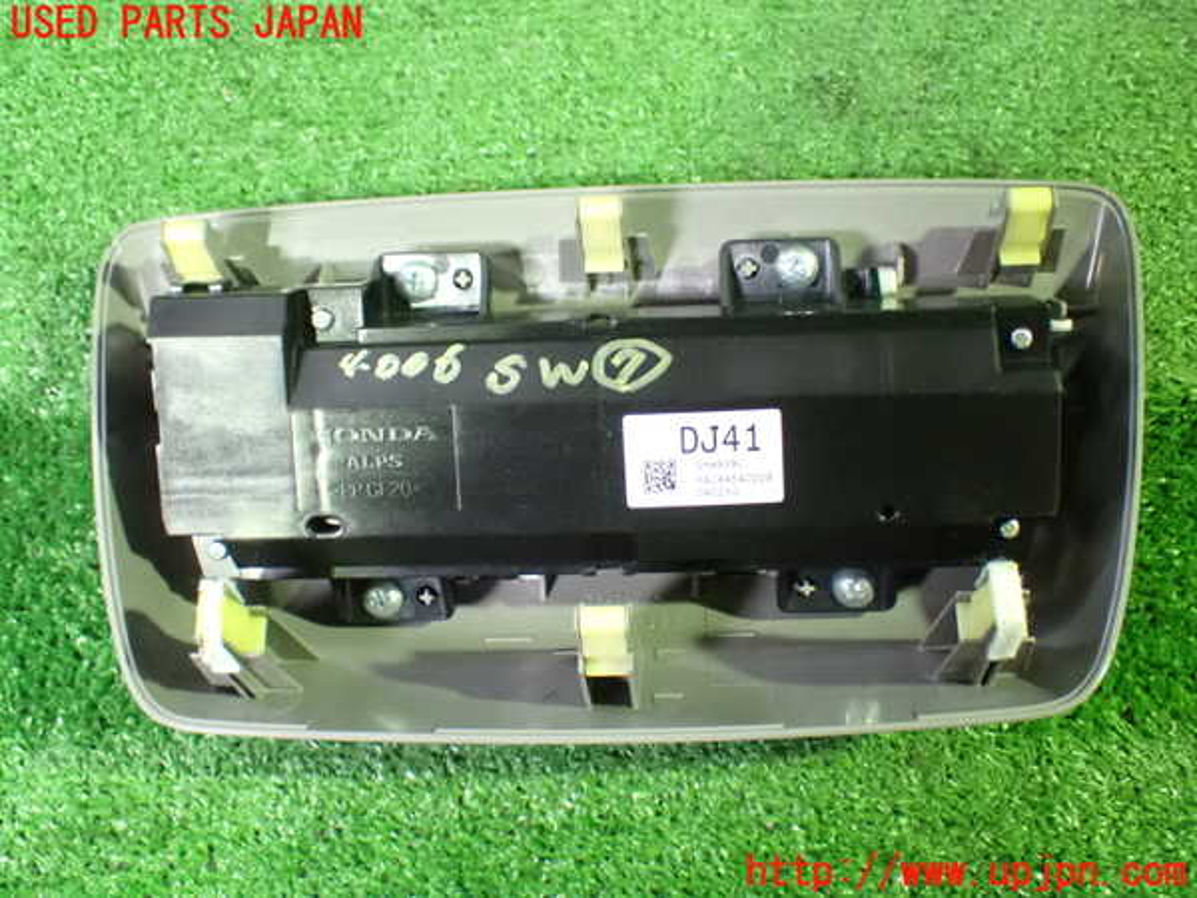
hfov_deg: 42.9
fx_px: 1521
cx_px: 598
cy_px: 449
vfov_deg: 32.9
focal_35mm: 44
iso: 1600
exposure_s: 1/40
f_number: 2.9
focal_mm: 7.84
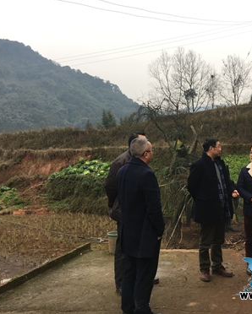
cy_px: 157
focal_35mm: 38
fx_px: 354
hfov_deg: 38.3
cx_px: 185
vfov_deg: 47.9
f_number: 2.2
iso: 25
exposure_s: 1/100
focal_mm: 4.15
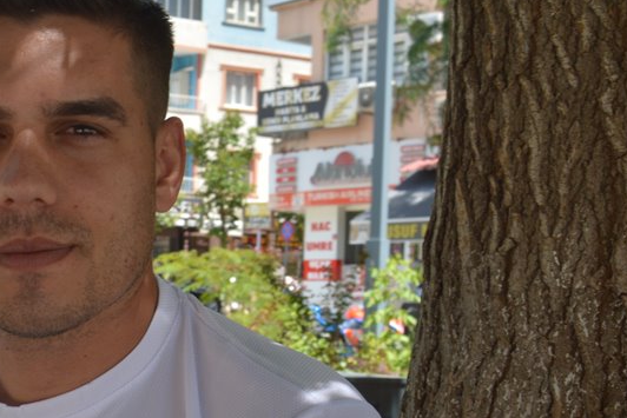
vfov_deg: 17.4
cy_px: 399
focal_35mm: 77
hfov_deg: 24.4
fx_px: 1341
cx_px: -81
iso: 100
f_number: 6.3
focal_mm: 20
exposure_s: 1/160
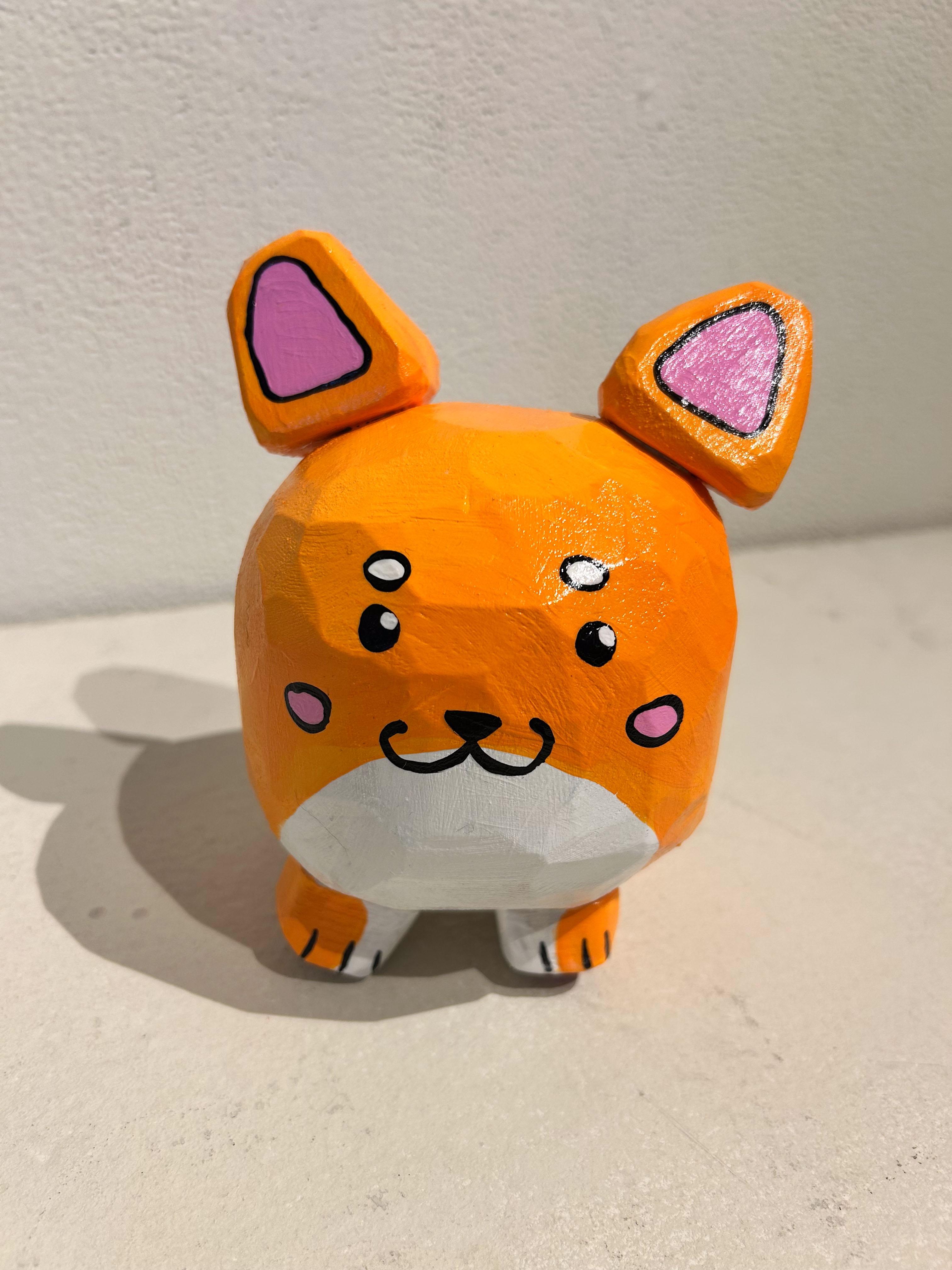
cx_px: 476
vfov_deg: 67.3
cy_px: 635
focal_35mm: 26
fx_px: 953
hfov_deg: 53.1
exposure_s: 1/120
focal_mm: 5.7
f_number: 1.5
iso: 64
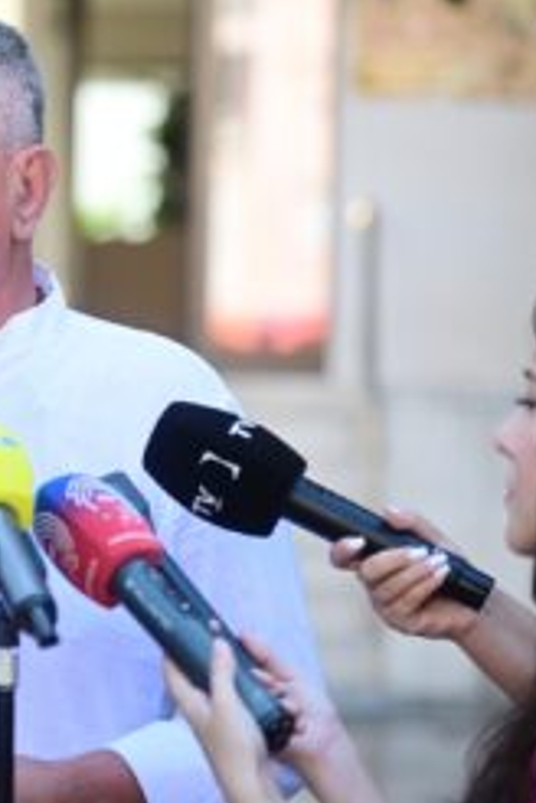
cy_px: 405
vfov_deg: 11.5
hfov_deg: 7.6
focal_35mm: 179
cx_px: -173
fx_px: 3997
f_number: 2.8
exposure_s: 1/640
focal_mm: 98
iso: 400
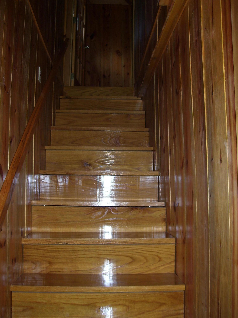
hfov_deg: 39.7
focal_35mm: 36
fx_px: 330
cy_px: 159
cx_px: 119
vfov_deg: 51.4
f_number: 2.7
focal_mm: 6
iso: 80
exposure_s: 1/60
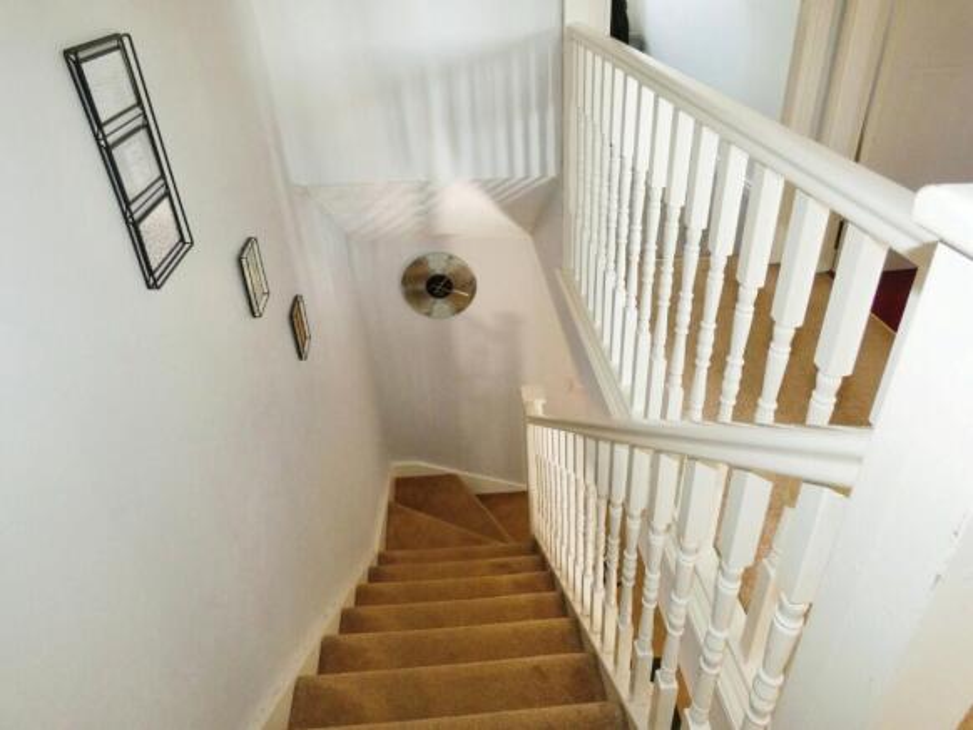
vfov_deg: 66.0
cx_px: 486
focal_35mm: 20
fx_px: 562
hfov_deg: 81.7
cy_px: 365
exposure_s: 1/60
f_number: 2.8
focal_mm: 3.6
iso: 500
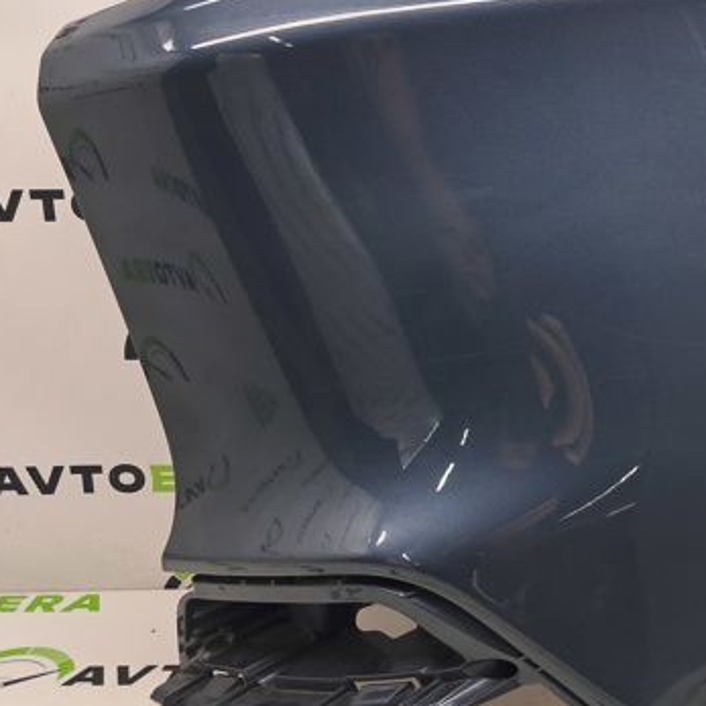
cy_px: 318
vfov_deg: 38.3
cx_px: 606
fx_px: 1015
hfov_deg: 36.5
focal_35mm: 44
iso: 50
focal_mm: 4
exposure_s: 1/50
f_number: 1.8
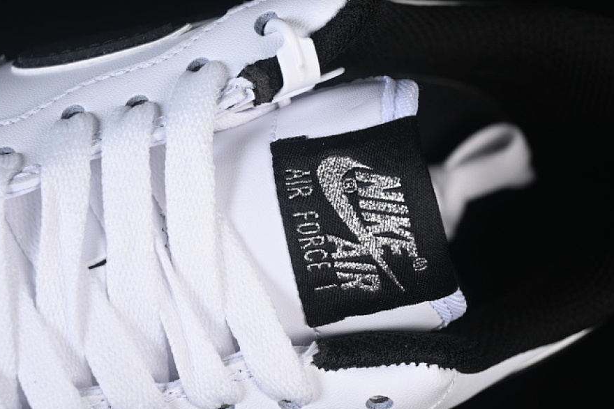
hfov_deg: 22.1
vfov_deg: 14.9
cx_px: 278
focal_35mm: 92
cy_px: 217
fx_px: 1569
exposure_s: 1/100
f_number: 7.1
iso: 160
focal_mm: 50
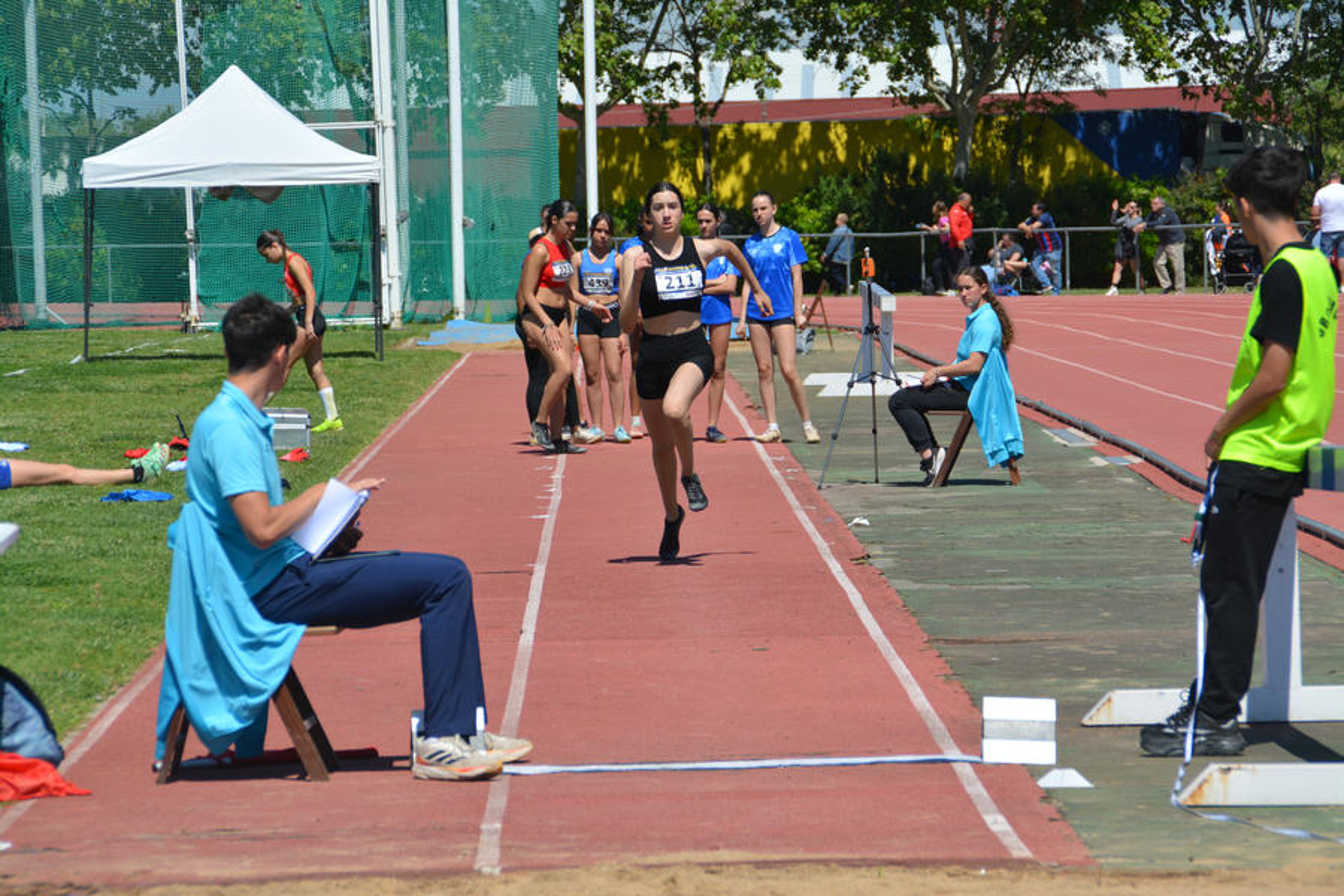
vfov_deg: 6.1
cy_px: 448
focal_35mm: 225
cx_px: 672
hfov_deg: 9.1
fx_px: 8399
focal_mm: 150
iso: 400
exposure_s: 1/2000
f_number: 8
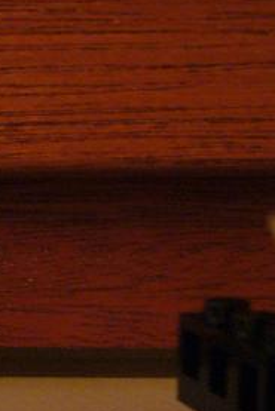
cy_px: 300
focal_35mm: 101
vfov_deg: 20.1
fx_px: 1156
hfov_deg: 13.4
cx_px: 13
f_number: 2.8
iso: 200
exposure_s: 1/8
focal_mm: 5.8
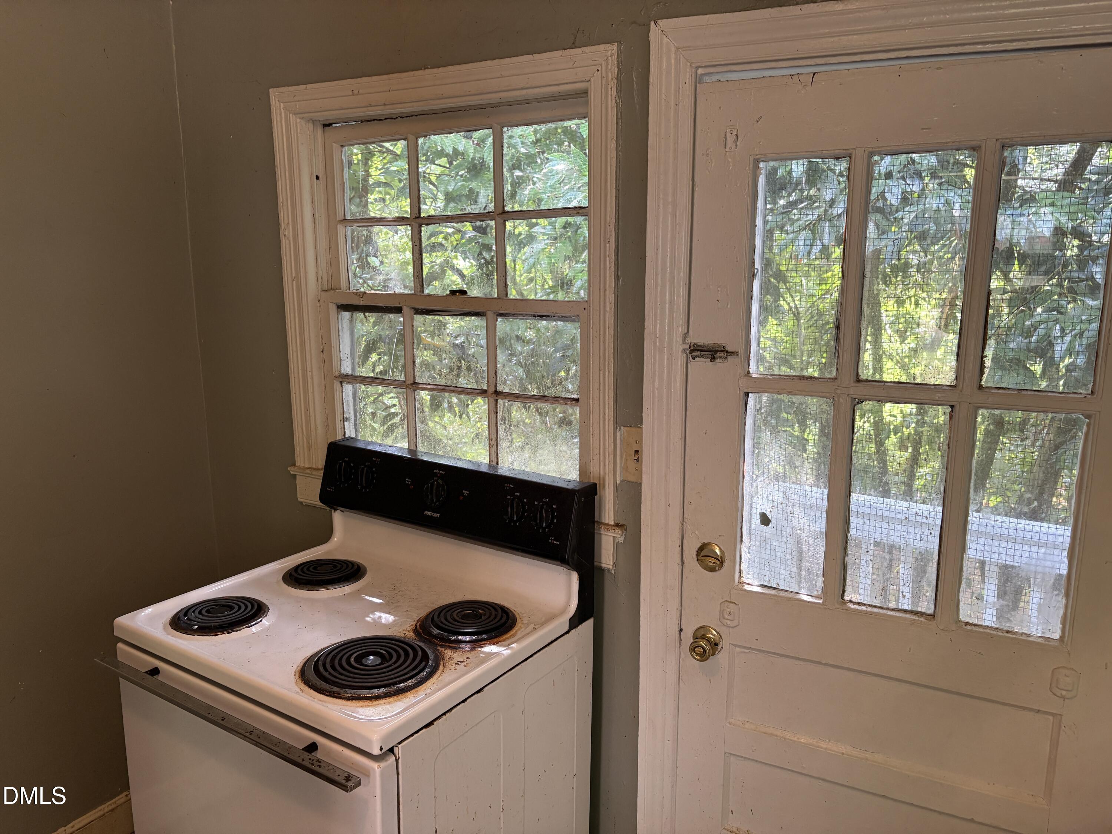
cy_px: 417
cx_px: 556
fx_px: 835
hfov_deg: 67.3
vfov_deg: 53.1
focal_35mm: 26
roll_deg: +1.5
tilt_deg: -11.7
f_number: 1.6
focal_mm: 5.96
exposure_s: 1/60
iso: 160
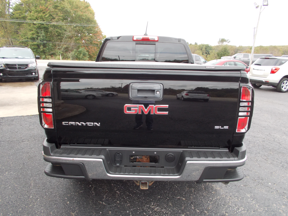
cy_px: 108
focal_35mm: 26
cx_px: 144
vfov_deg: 53.1
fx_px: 216
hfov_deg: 67.3
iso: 160
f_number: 3.2
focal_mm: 4.6
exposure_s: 1/250
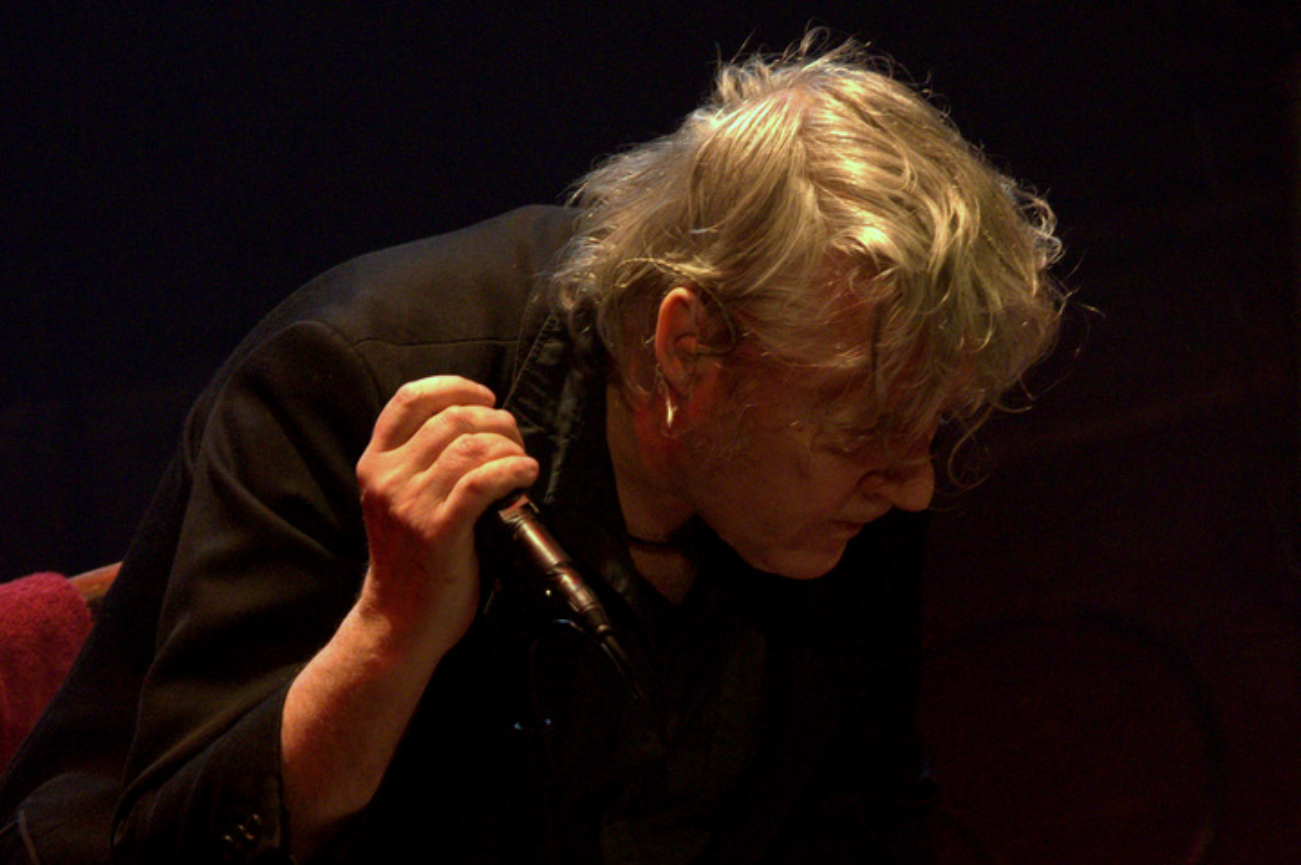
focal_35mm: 262
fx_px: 9480
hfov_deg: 7.9
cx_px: 650
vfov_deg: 5.2
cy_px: 432
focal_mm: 175
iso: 2800
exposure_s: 1/250
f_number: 2.8
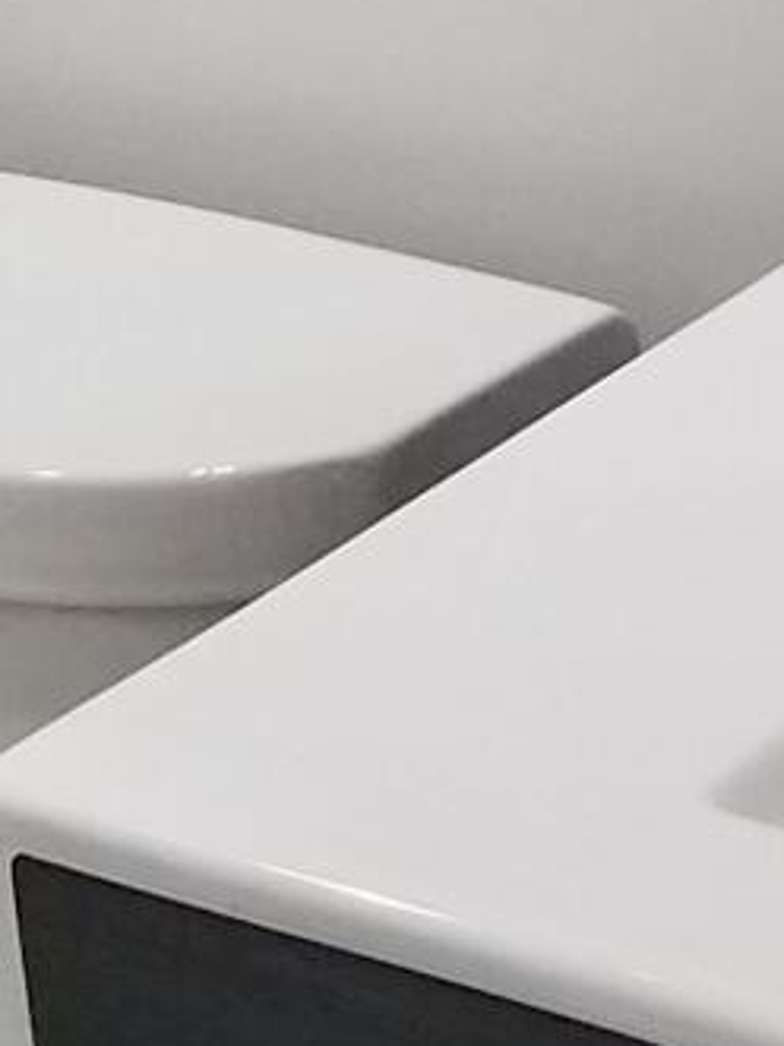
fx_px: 4744
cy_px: -806
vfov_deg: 11.7
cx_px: 1005
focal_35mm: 157
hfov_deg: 9.3
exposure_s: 1/30
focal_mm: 4.2
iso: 160
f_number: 1.7
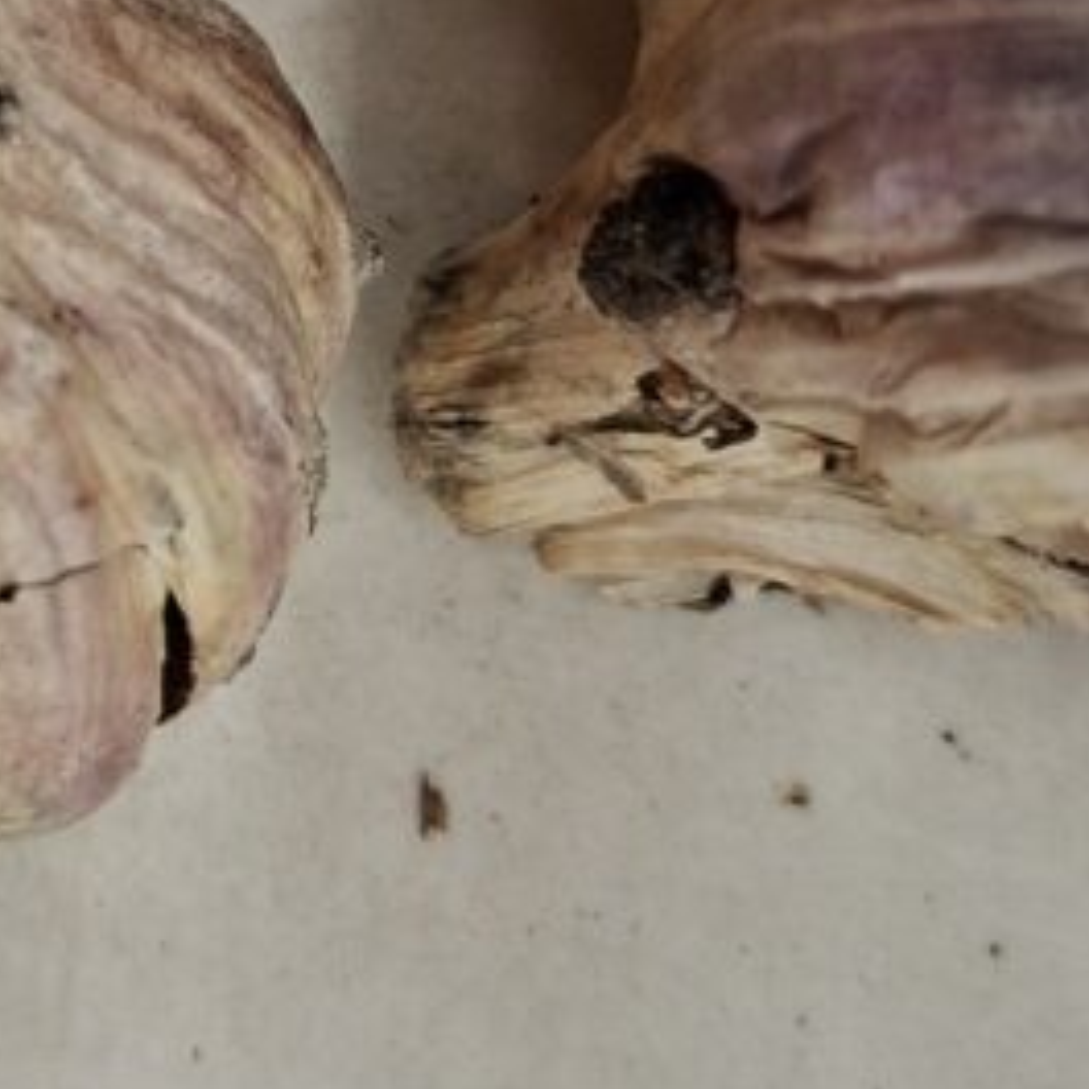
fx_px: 2812
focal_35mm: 79
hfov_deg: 21.5
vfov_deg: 21.5
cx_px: 165
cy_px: 148
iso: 200
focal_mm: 5.54
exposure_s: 1/50
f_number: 1.8
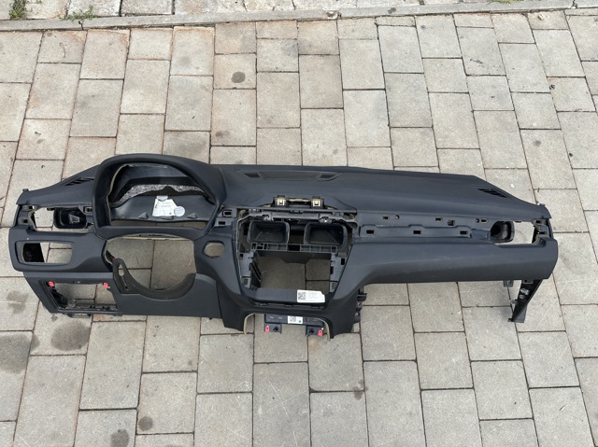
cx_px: 299
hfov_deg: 71.6
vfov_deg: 56.8
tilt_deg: -68.7
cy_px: 224
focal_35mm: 24
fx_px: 414
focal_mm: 6.86
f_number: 1.78
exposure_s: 1/1157
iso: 80
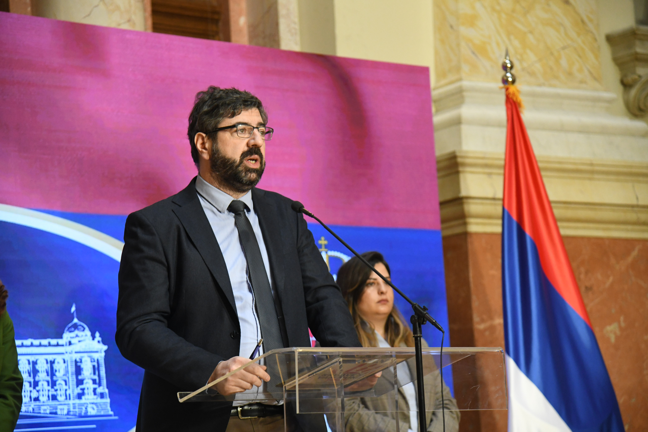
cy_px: 216
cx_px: 324
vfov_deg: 13.7
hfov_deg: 20.4
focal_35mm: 100
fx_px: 1800
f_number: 4.5
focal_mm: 100
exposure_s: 1/200
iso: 4000
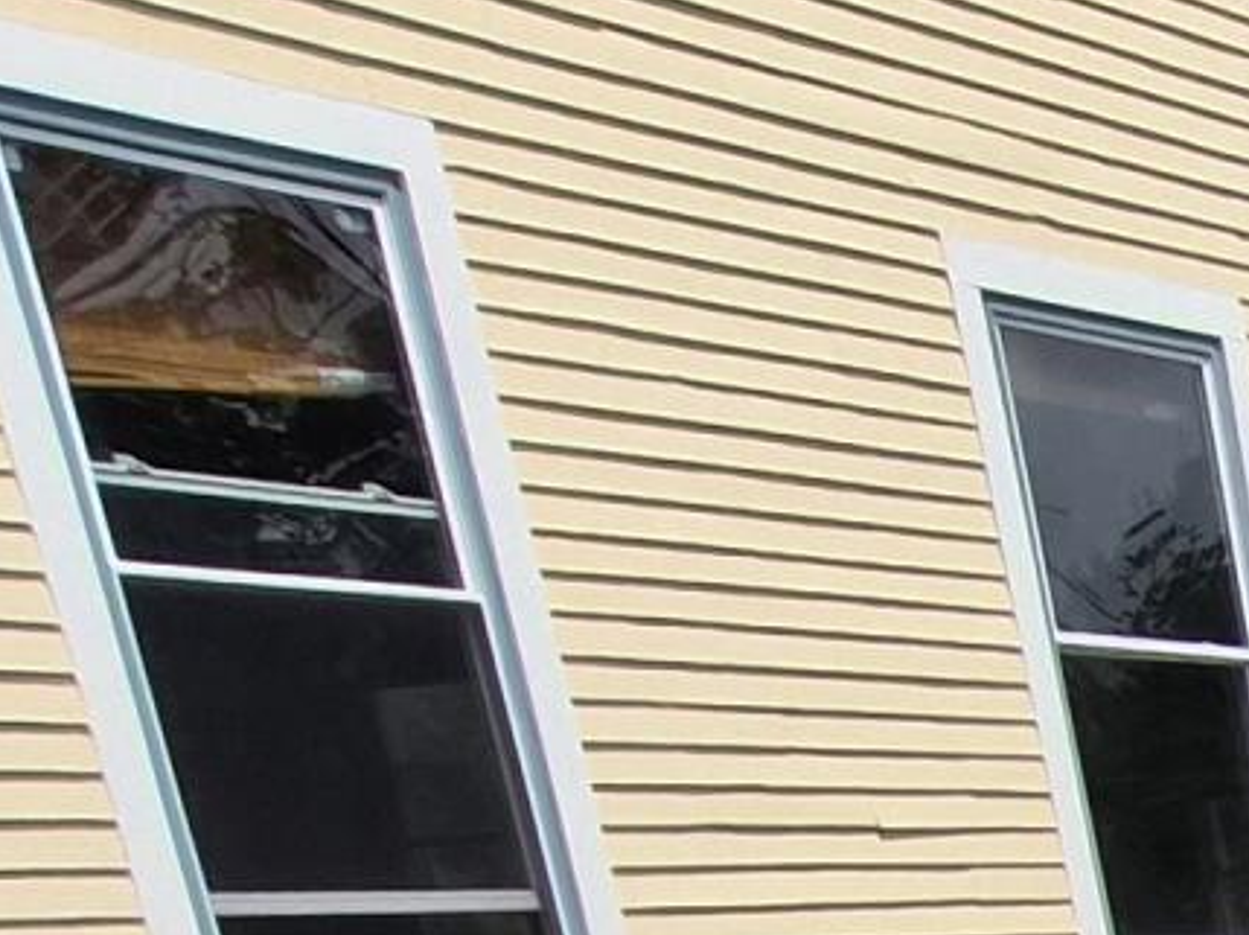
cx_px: 2635
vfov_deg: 12.6
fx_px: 3281
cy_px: 2260
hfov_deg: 15.9
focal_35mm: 91
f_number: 2.2
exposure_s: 1/1992
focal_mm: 1.7
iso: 25
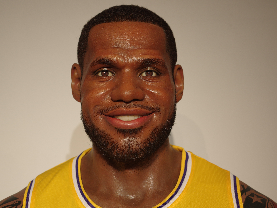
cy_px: 103
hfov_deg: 33.8
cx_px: 126
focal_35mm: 57
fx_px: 456
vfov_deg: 25.7
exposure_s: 1/80
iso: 200
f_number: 4
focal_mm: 35
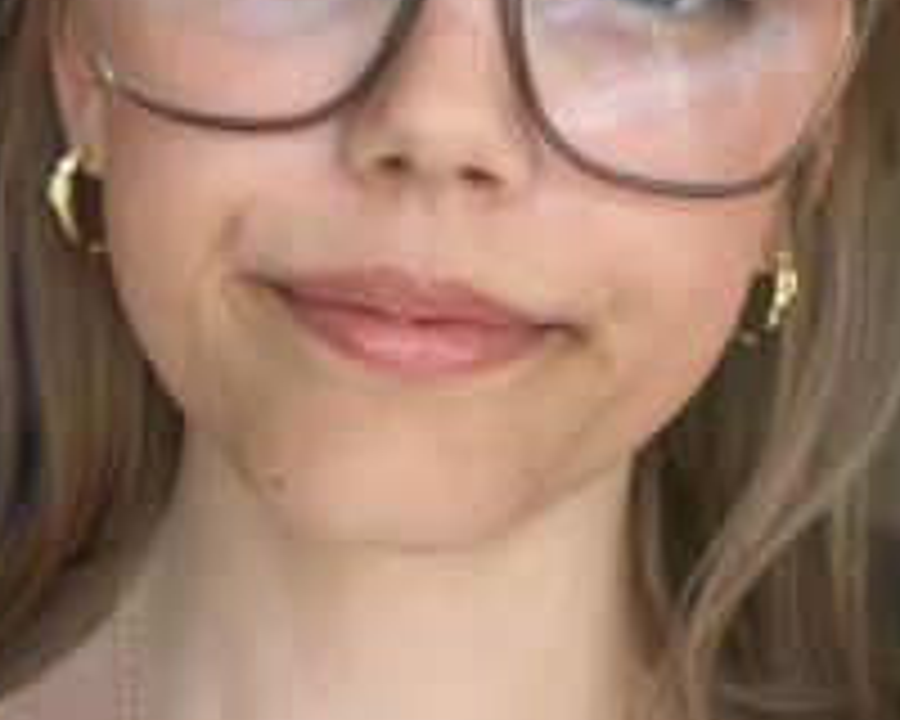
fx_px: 1758
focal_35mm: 66
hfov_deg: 28.6
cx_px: 333
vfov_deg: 23.1
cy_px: 256
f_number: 1.9
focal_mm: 2.69
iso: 40
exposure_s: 1/100
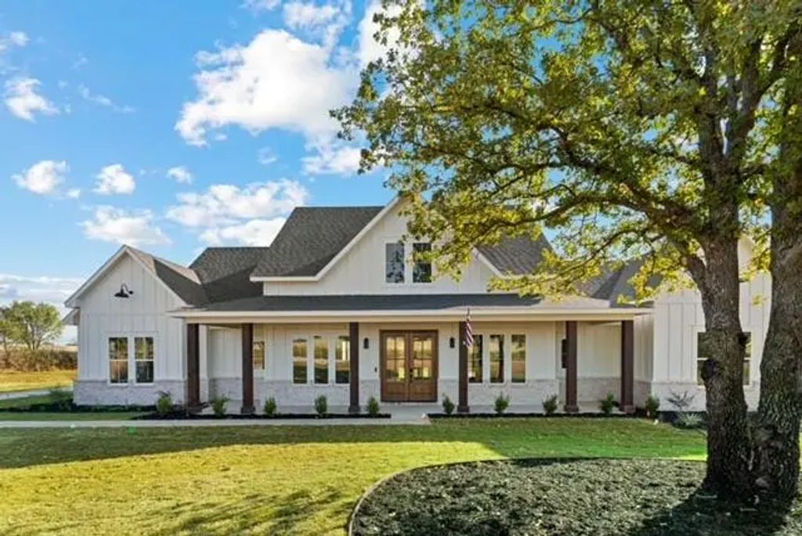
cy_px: 268
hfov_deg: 93.2
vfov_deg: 70.6
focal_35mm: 17
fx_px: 379
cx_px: 401
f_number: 8
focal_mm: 17
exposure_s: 1/50
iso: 100
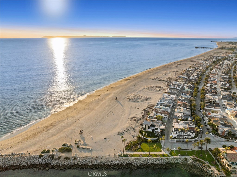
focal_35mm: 24
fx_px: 164
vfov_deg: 56.7
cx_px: 118
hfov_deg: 71.6
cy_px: 88
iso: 230
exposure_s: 1/8000
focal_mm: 12.29
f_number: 3.2
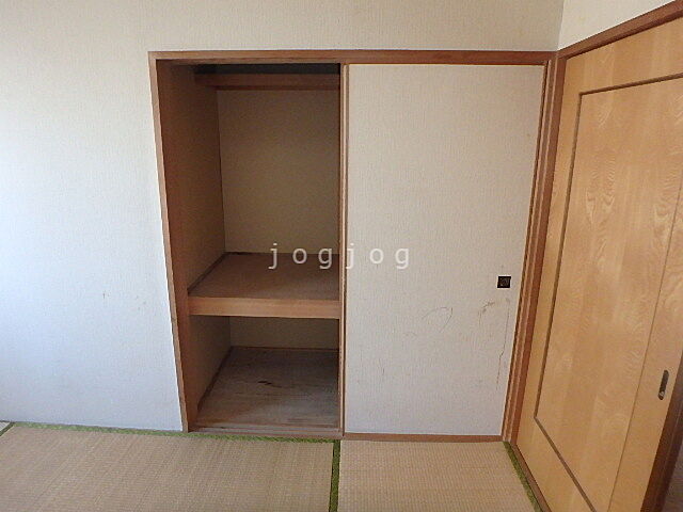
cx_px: 342
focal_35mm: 21
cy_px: 256
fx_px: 414
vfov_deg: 63.4
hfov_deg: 79.0
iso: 800
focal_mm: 3.7
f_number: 3.5
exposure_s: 1/100
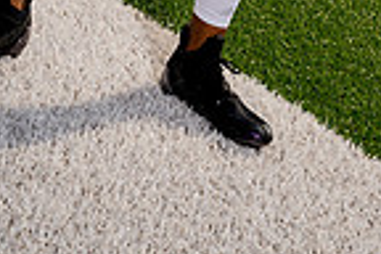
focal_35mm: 106
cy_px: -320
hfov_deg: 19.1
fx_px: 1122
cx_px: 302
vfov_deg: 11.2
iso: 100
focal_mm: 34
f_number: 7.1
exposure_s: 1/250
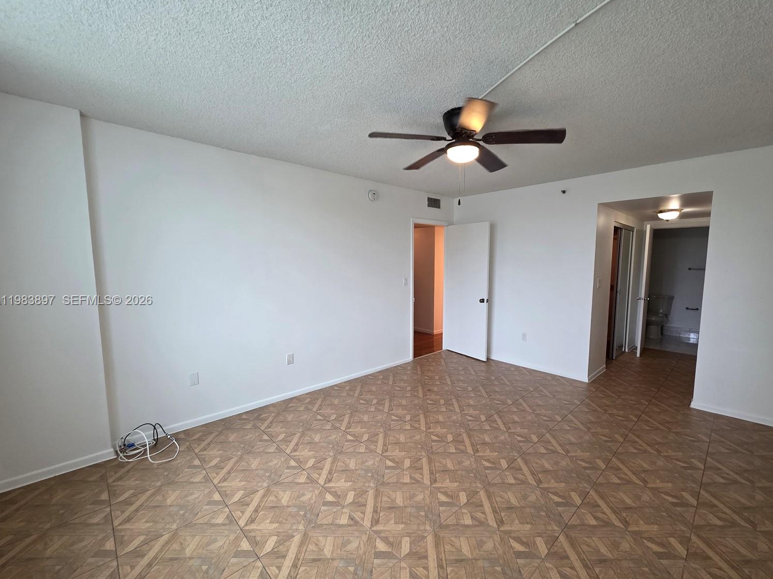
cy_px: 301
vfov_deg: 85.6
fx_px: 313
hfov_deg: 102.0
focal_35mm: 14
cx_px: 406
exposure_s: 1/120
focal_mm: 2.2
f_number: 1.9
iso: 200
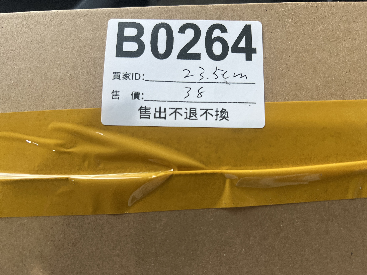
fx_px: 276
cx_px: 184
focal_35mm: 26
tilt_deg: -74.6
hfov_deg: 67.3
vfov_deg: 53.1
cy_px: 138
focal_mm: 5.7
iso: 100
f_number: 1.5
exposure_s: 1/121
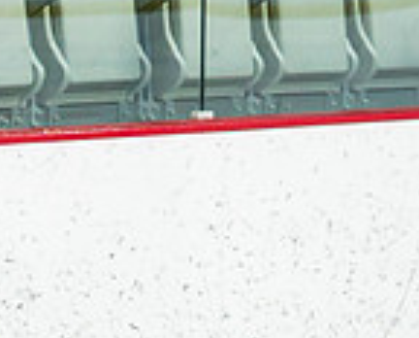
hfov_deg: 4.4
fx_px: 5372
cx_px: -488
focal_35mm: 432
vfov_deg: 3.6
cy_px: 473
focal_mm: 75
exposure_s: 1/640
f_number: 2.8
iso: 400
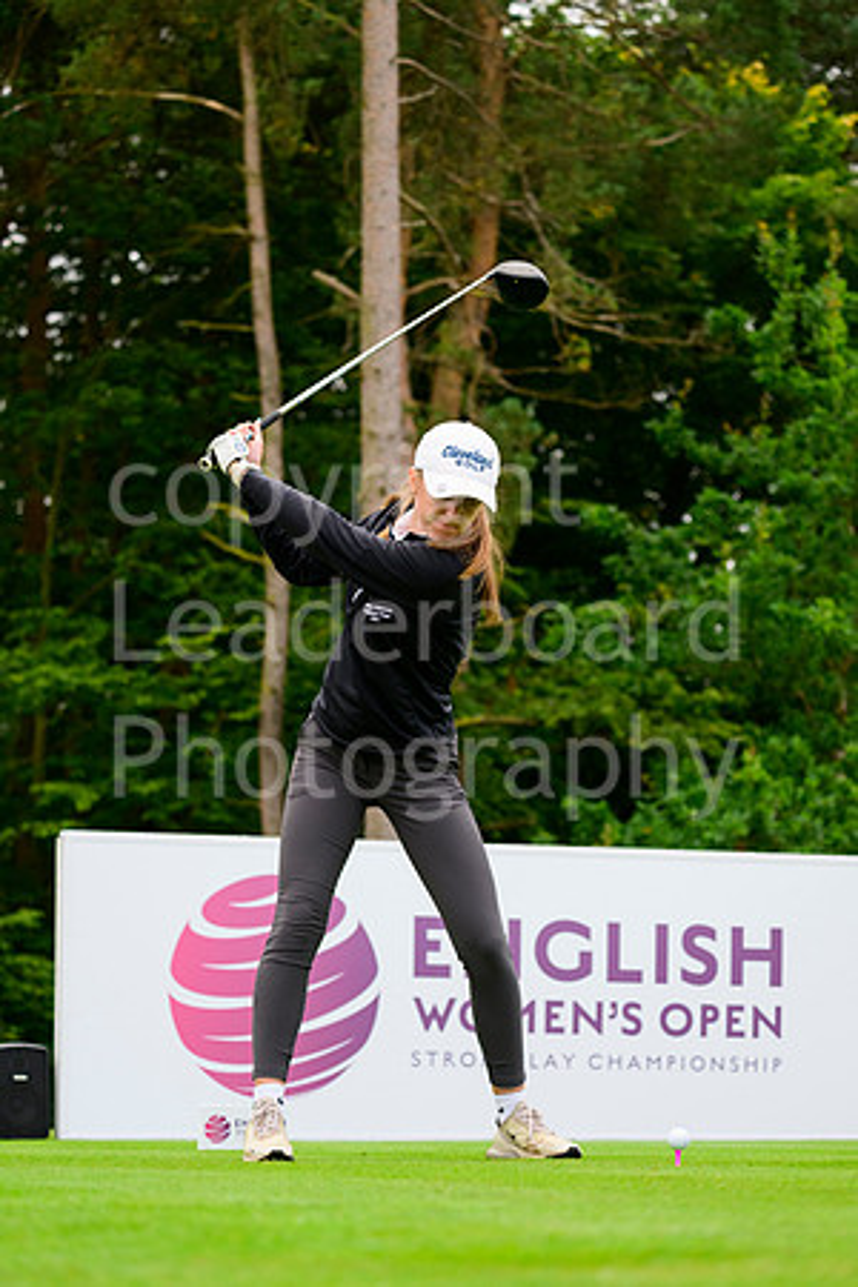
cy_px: 644
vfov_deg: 20.4
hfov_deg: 13.7
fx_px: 3575
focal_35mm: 100
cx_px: 429
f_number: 4.5
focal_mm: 100
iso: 1600
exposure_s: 1/2500
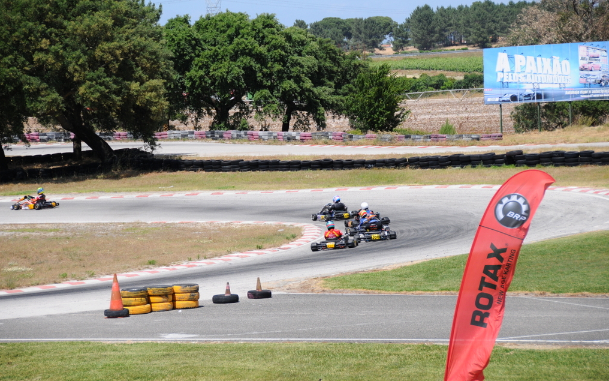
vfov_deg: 8.1
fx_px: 2681
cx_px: 303
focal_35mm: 162
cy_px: 188
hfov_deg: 13.0
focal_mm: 105
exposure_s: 1/2000
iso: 400
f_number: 5.3
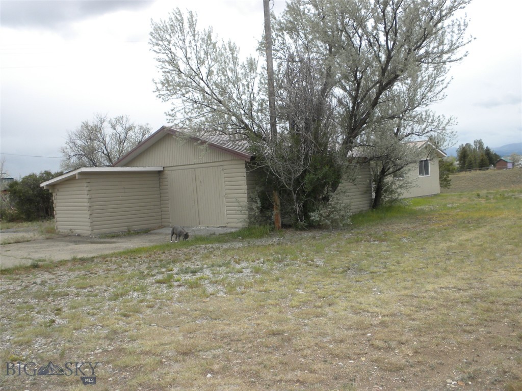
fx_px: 558
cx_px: 261
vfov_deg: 38.7
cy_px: 196
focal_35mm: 37
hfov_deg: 50.1
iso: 64
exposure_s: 1/71.7
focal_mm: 6.6
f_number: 10
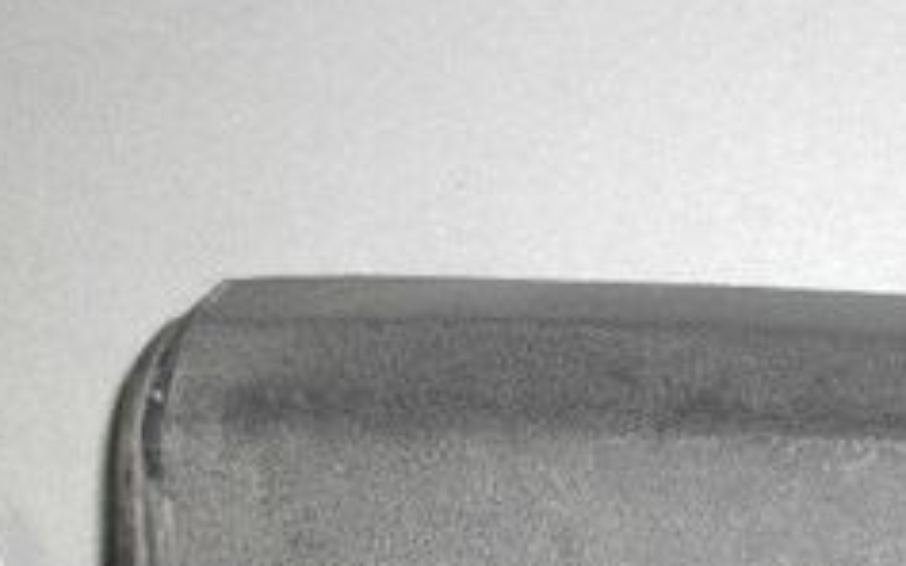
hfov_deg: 20.6
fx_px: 2469
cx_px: 711
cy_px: 807
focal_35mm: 100
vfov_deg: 12.5
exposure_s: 1/45
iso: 200
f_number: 3.2
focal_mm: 6.3
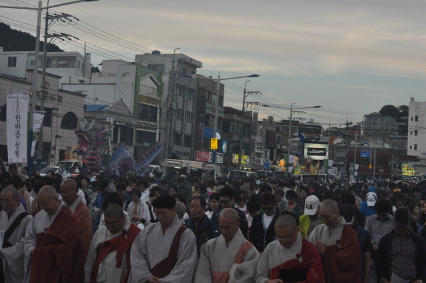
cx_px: 213
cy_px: 142
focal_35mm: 52
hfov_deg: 37.9
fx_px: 620
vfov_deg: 25.7
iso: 2000
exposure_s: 1/200
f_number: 20
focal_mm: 35
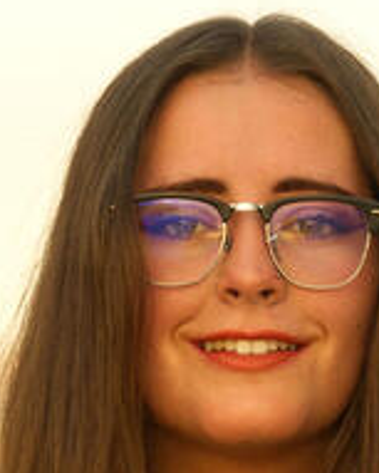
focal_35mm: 310
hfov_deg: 5.0
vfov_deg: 6.2
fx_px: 4343
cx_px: 219
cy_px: 711
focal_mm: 105
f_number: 4.5
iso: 125
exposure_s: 1/30
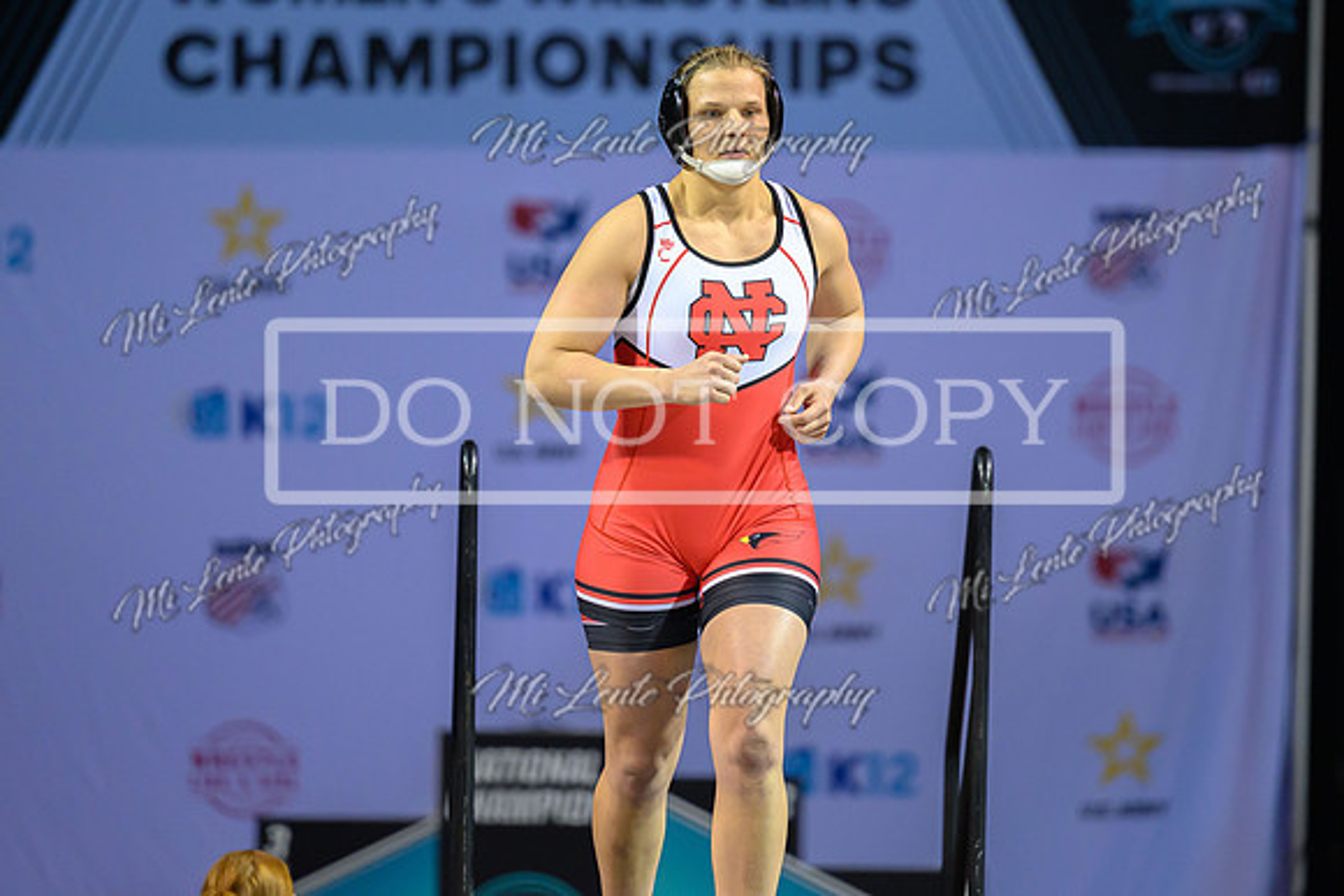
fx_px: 9014
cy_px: 340
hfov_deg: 8.5
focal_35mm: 241
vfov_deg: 5.7
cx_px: 660
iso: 4000
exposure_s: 1/640
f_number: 2.8
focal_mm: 180
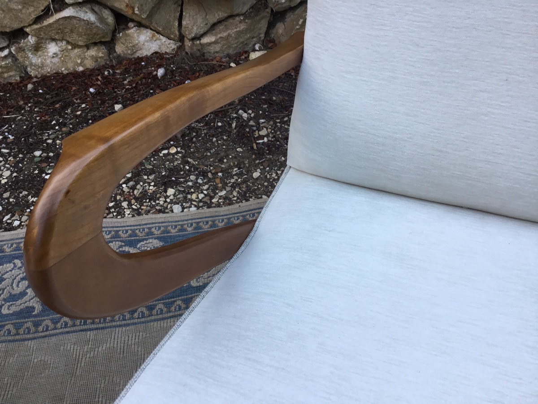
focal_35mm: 31
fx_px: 482
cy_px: 202
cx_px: 269
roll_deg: +3.4
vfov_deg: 45.4
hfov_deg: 58.4
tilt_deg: -41.7
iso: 40
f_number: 2.4
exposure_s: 1/100
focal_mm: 3.3
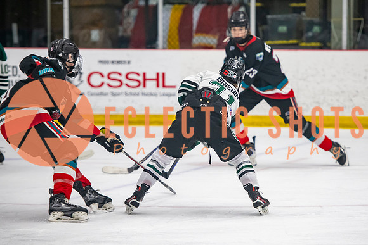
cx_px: 230
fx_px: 2140
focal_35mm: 209
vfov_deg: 6.6
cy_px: 147
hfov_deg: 9.8
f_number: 3.2
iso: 2000
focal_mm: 165
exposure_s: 1/640
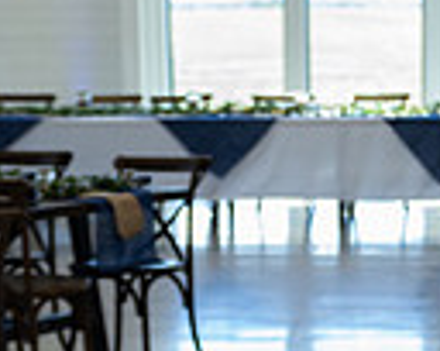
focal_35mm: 152
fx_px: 1976
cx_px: 430
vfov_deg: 10.1
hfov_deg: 12.6
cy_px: 337
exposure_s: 1/160
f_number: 2.8
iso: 320
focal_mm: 46
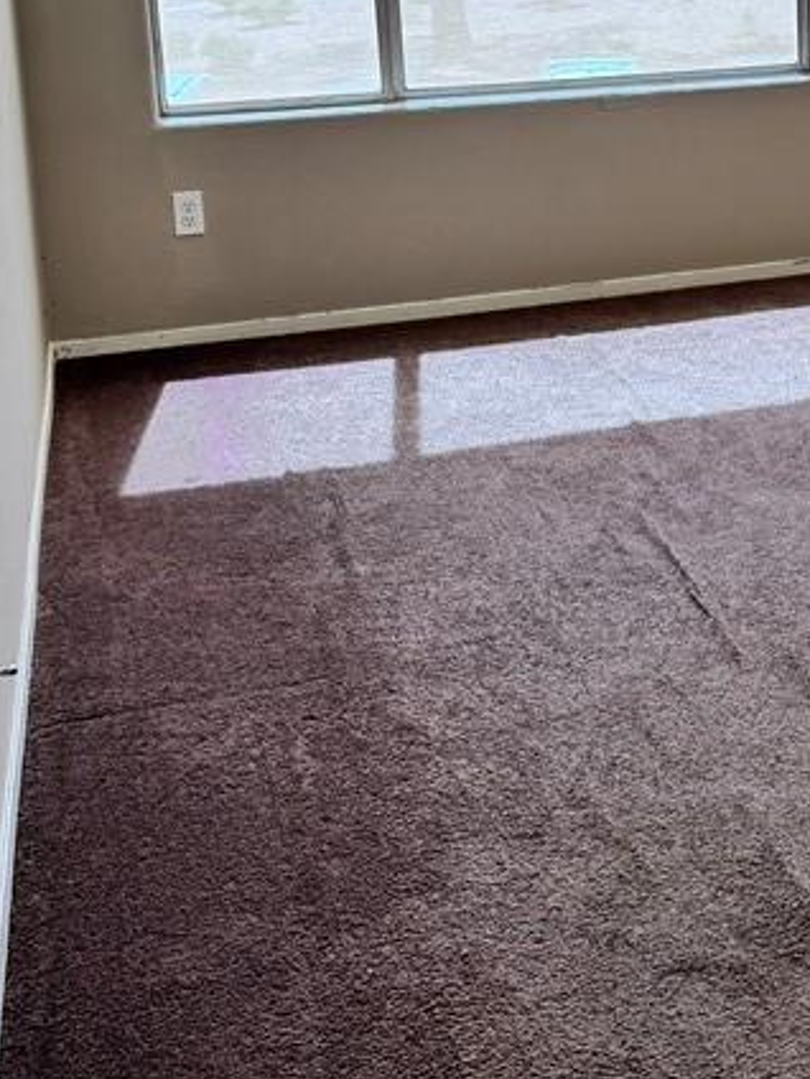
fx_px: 1810
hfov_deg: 23.7
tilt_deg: -11.0
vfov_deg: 32.1
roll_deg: +1.7
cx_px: 876
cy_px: 176
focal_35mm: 58
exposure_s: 1/120
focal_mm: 6.76
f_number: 1.78
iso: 80
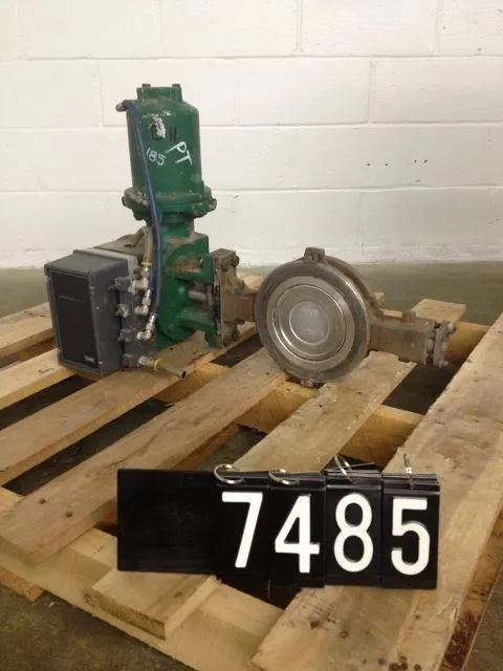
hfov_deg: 40.7
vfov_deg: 52.6
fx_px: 678
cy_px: 336
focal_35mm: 35
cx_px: 252
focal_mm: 4.28
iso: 200
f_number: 2.4
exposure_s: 1/20
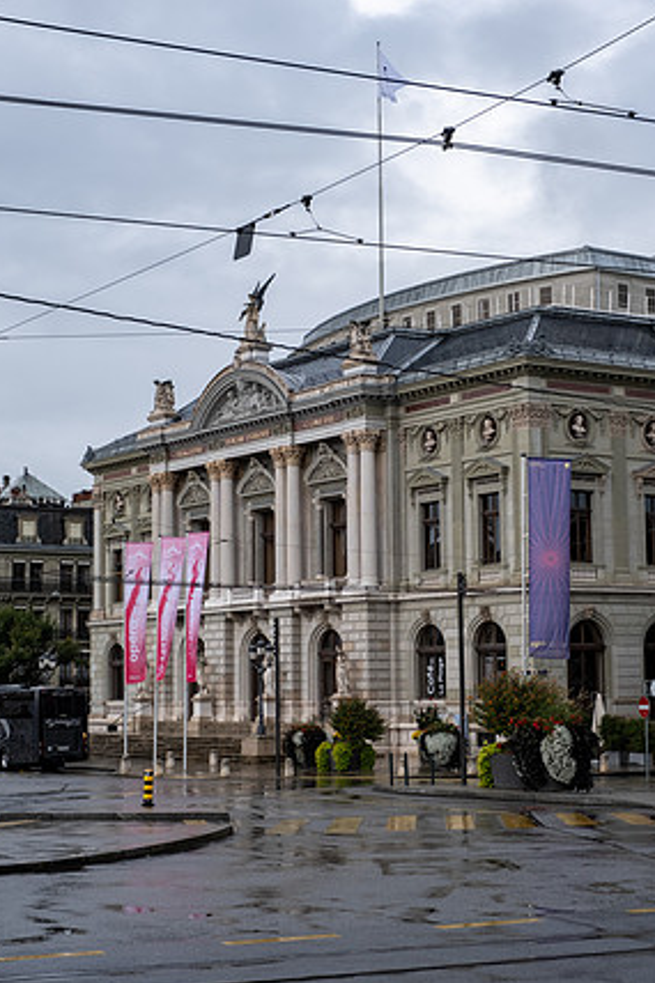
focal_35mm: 61
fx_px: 1666
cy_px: 496
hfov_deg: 22.2
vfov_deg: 32.9
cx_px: 331
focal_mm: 38.8
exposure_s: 1/750
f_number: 5.6
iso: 320
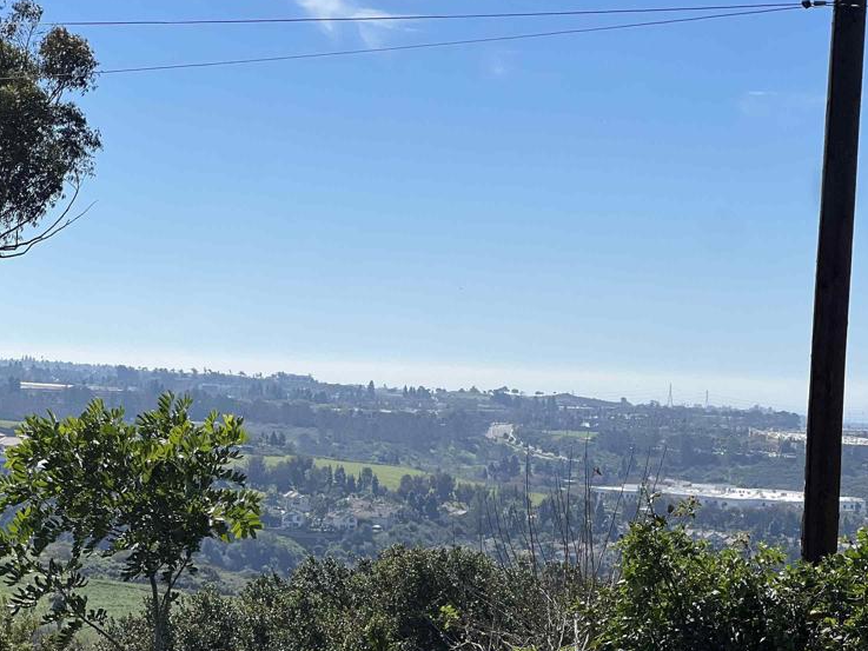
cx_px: 485
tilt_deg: -1.6
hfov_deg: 18.4
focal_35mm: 107
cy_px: 418
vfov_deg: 13.8
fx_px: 2683
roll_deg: -3.2
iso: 32
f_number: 2.8
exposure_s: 1/1277
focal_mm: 9
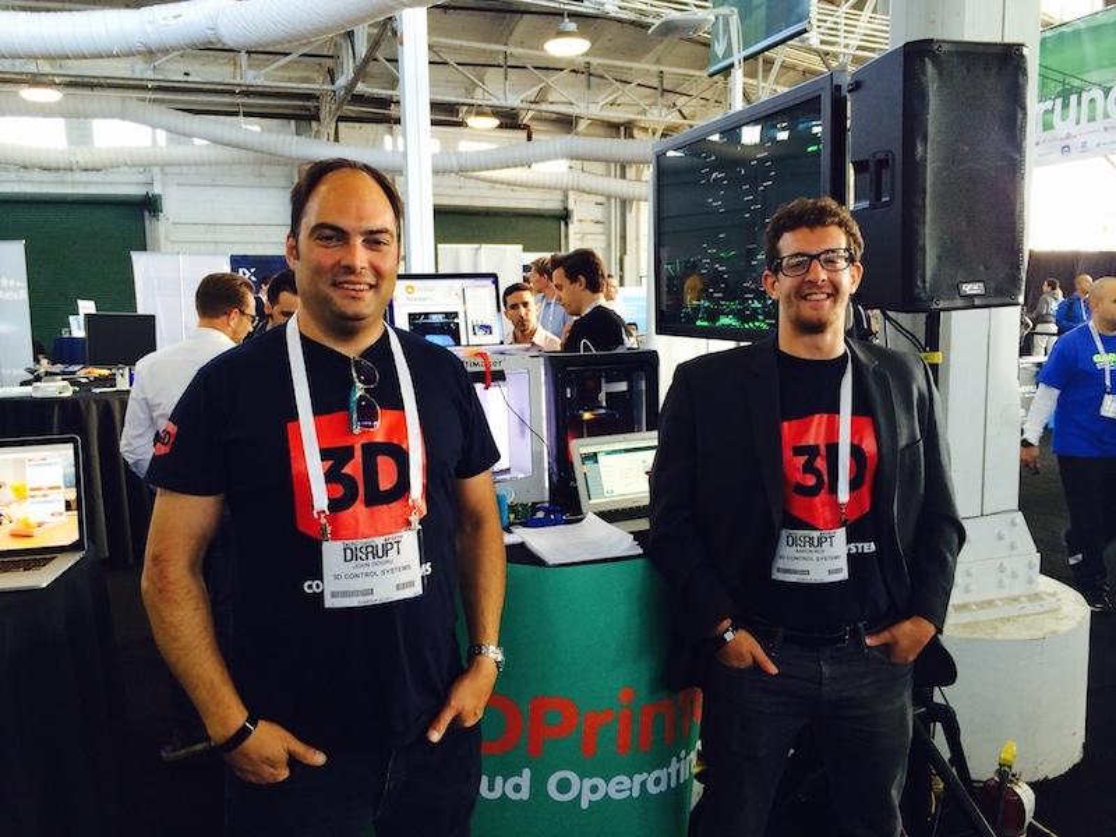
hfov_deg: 60.0
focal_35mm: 30
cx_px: 558
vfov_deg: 46.8
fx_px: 967
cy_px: 418
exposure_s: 1/30
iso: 64
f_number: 2.2
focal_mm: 4.12
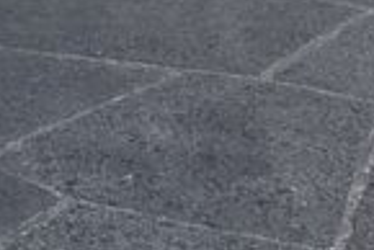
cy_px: -443
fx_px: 2142
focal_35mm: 206
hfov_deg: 8.2
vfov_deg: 6.2
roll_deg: +1.5
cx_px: -807
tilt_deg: +2.3
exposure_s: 1/906
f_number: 1.8
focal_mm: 3.99
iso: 32
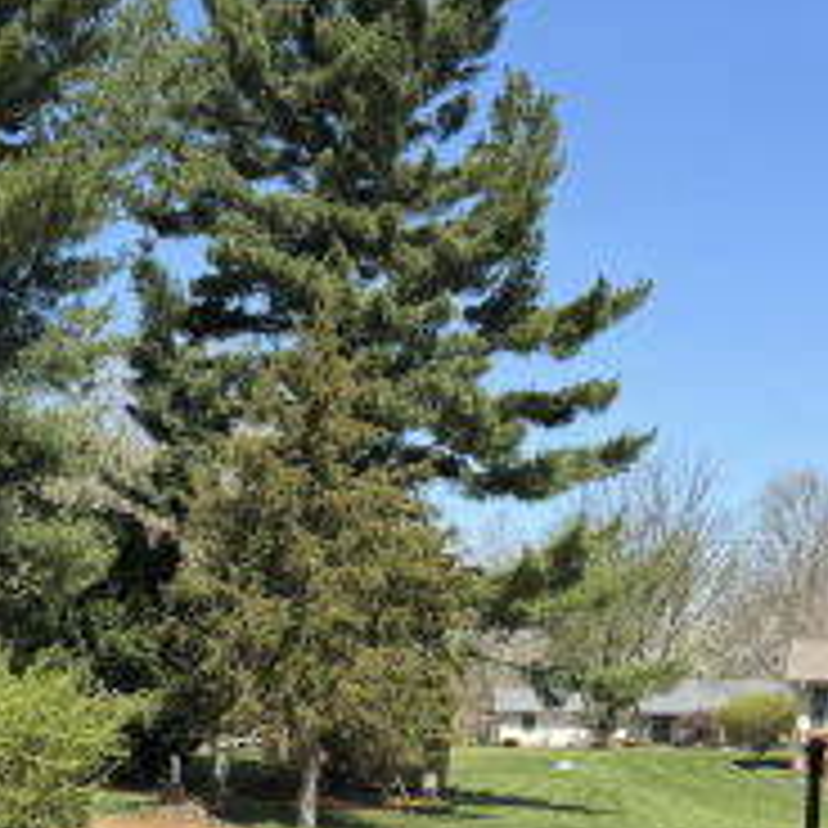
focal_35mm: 77
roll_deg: +0.0
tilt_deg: -6.0
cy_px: 900
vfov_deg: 21.4
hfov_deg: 21.8
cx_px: 34
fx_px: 2084
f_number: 1.78
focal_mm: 6.76
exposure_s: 1/3096
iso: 80
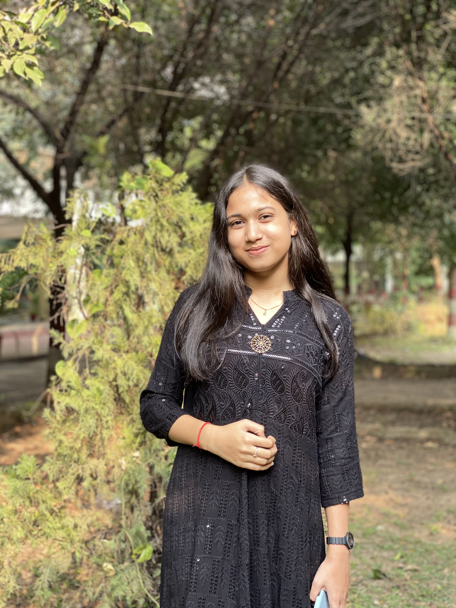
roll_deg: +1.4
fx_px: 913
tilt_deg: +0.0
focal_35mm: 52
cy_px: 304
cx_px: 228
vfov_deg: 36.8
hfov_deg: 28.0
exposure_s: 1/122
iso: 25
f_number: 2
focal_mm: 6
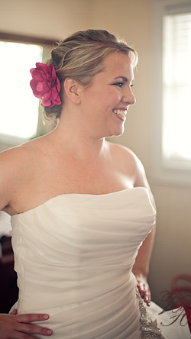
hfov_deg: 22.7
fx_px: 477
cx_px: 94
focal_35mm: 53
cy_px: 170
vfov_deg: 39.2
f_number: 1.4
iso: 400
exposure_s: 1/320
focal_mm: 50
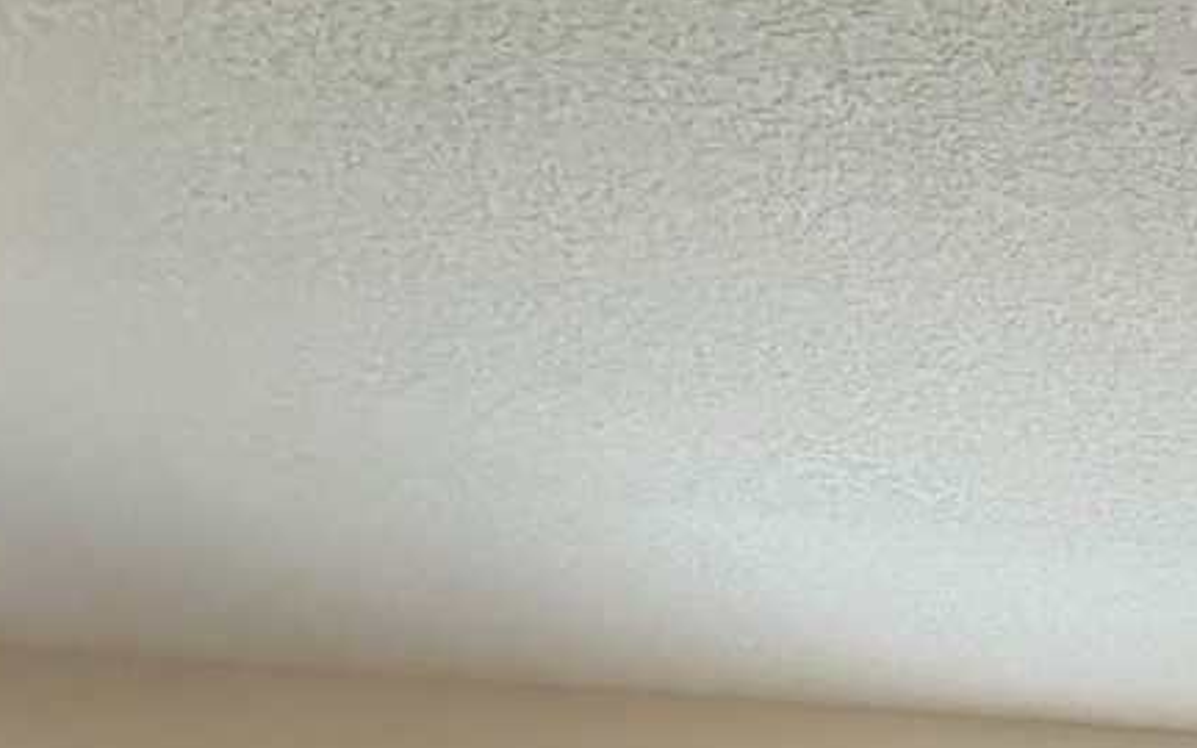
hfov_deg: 27.4
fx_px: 1794
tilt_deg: -4.6
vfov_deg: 18.3
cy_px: 1366
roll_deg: +0.5
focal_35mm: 55
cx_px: 1735
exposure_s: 1/60
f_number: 2.2
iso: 640
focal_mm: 2.22
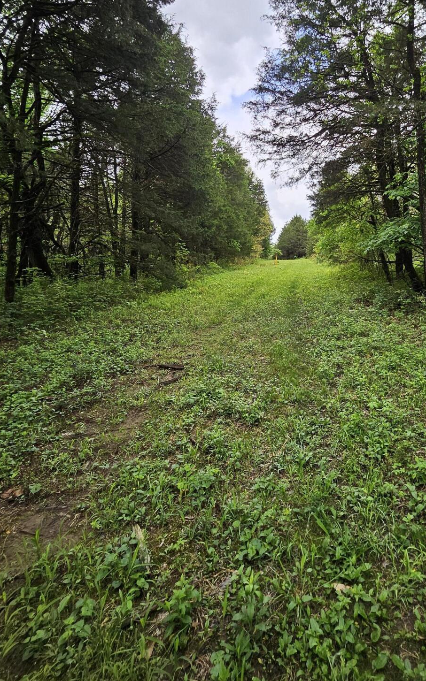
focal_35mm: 19
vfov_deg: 86.9
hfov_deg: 60.3
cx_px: 293
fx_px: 353
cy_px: 271
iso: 32
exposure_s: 1/239
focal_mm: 1.74
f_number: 2.2
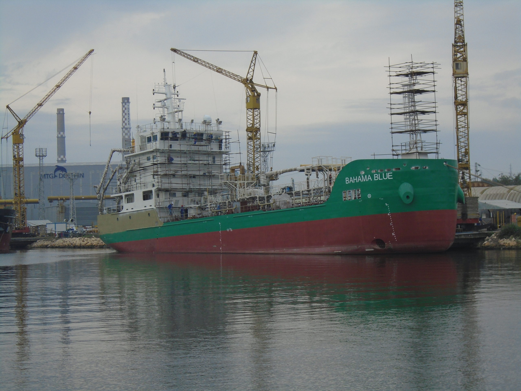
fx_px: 1189
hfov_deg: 24.7
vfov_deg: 18.7
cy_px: 196
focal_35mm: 79
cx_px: 260
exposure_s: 1/200
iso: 100
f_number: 6.1
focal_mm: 14
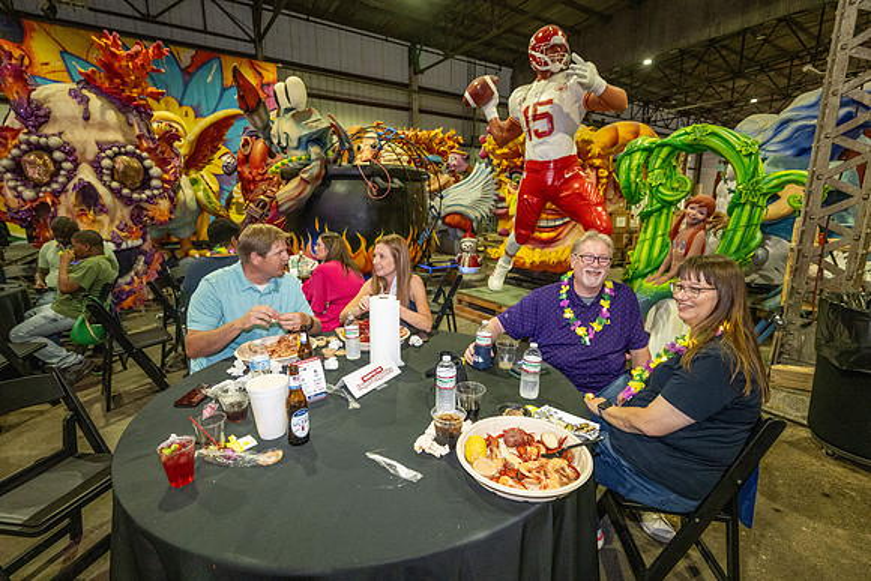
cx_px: 436
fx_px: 399
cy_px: 290
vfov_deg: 72.1
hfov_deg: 95.0
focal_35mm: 16
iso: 2200
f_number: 4
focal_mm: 16.5
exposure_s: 1/125
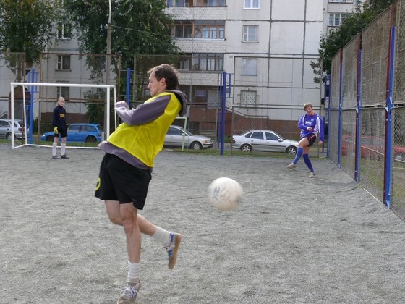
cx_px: 202
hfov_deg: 38.2
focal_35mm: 50
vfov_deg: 29.1
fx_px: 585
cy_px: 152
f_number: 5.6
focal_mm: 9.1
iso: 200
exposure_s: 1/250
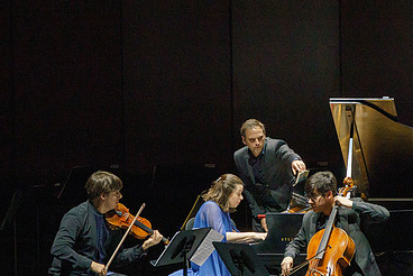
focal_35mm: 355
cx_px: 291
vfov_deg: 3.9
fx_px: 4076
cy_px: 125
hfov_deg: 5.8
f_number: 7.1
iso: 4000
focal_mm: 187
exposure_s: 1/250
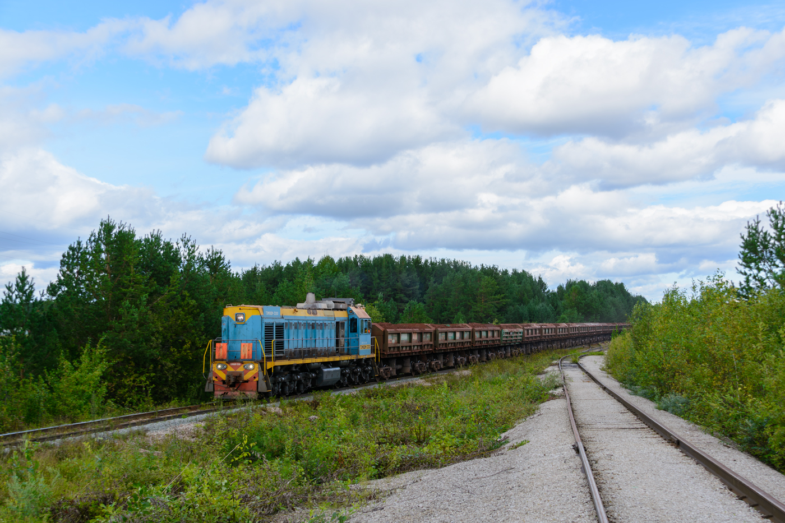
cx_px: 392
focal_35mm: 39
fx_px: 850
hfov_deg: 49.6
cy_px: 262
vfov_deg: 34.2
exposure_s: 1/250
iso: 160
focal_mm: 26
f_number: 7.1
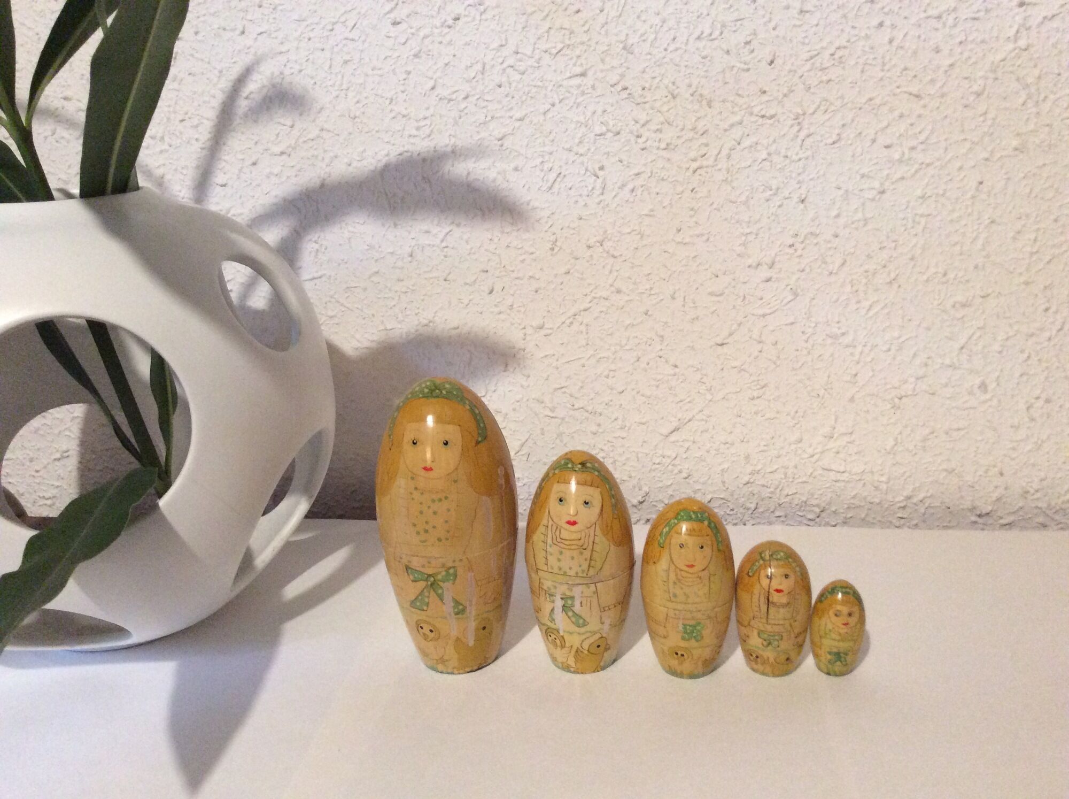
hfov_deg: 56.9
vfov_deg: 44.1
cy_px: 400
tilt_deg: -16.3
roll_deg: +2.7
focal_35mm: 32
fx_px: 987
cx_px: 534
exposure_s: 1/25
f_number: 2.4
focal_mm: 3.3
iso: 320
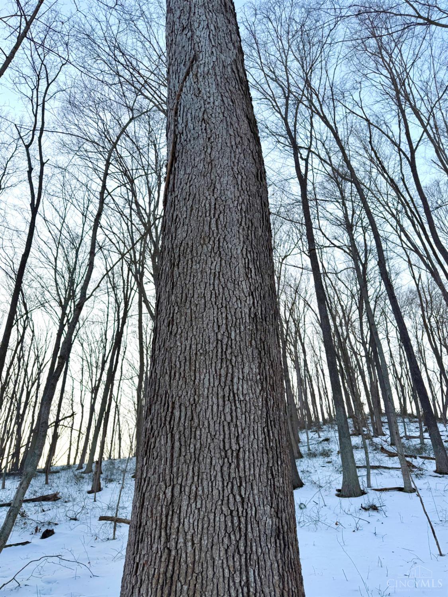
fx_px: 414
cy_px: 298
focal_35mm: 24
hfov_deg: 56.8
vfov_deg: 71.6
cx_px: 224
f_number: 1.78
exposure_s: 1/840
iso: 80
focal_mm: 6.76
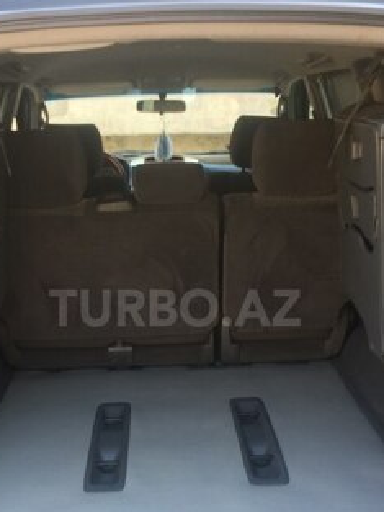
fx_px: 680
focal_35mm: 46
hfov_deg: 31.5
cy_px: 308
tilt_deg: -20.6
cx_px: 175
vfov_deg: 41.0
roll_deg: +0.7
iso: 50
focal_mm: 4.15
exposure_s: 1/100
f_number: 2.2
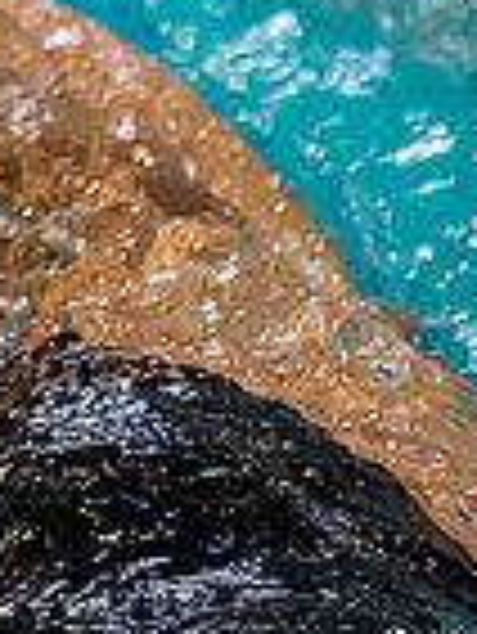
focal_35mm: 1278
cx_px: -245
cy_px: 225
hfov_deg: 1.2
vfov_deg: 1.6
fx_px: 23445
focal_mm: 200
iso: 1600
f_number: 2.8
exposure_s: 1/1000
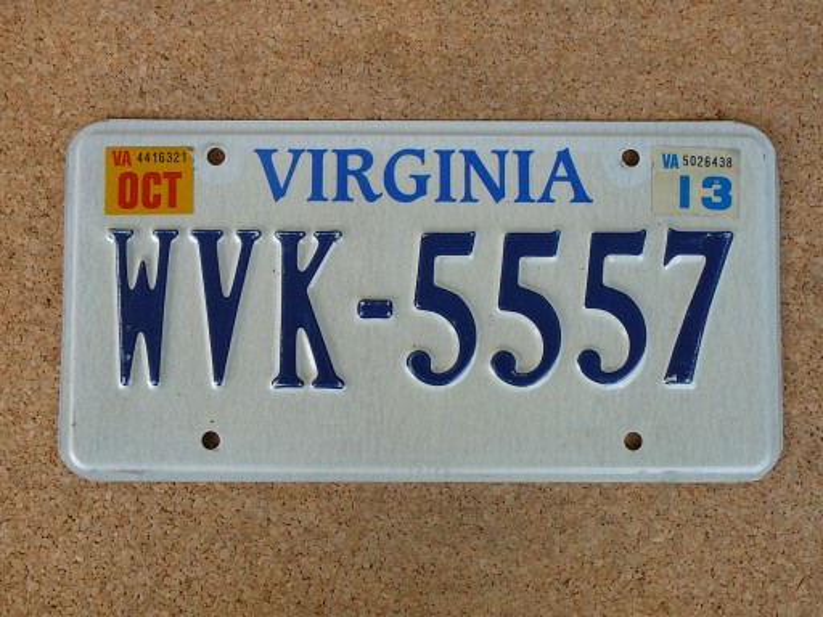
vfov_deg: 32.2
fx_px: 1070
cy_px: 308
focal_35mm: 45
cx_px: 412
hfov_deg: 42.1
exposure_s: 1/100
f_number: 3.2
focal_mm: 6.7
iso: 80
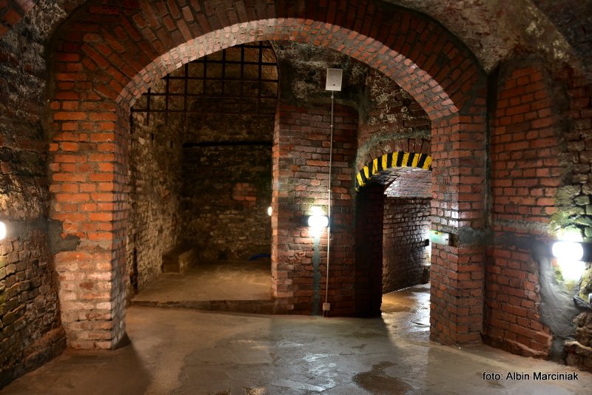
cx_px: 296
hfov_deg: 67.4
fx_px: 444
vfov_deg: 48.0
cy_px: 198
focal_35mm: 27
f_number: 1.8
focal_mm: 18
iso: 200
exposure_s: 1/6
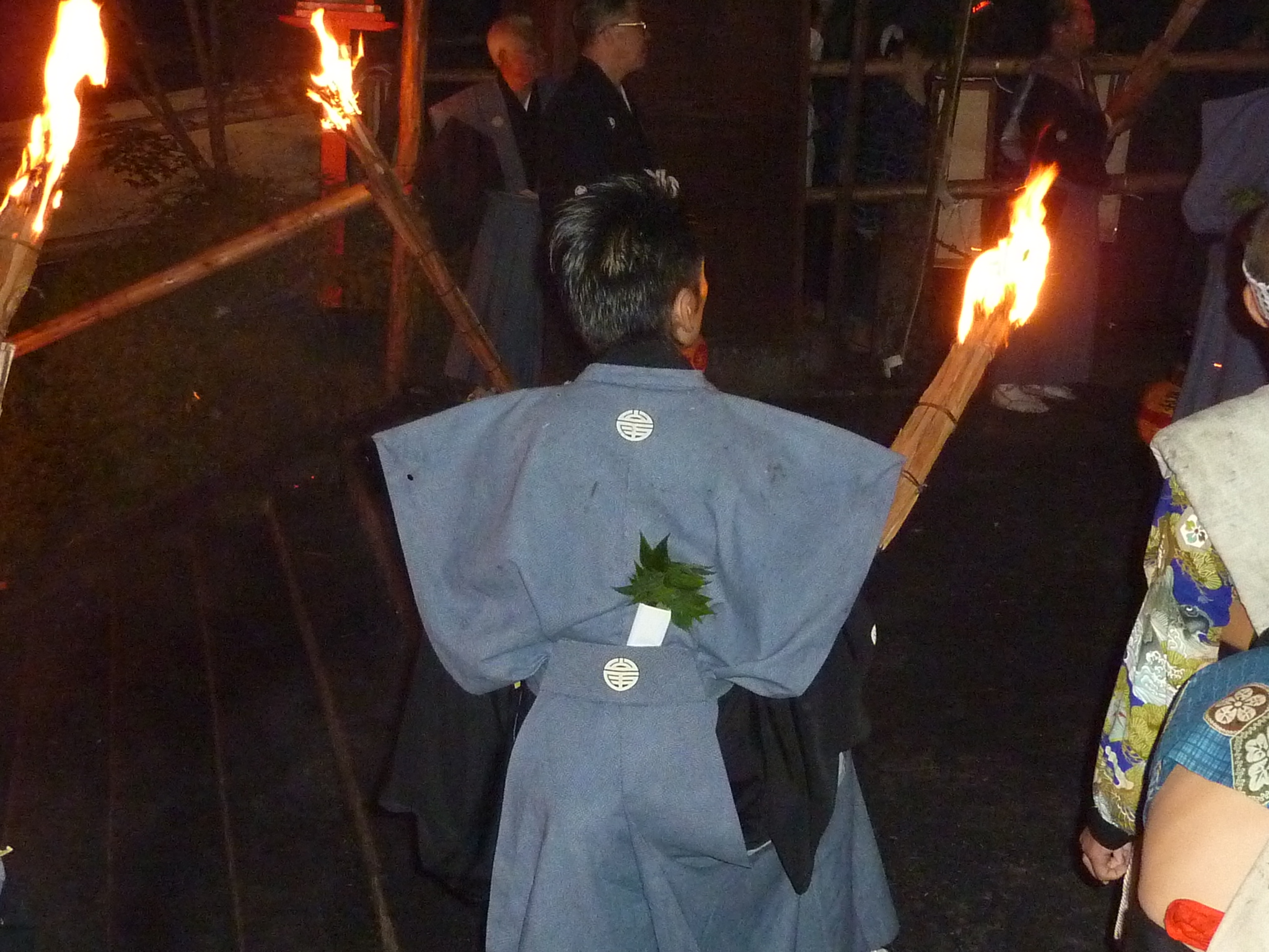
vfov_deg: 30.3
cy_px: 476
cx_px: 634
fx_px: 1760
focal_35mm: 48
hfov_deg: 39.7
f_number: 3.3
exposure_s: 1/30
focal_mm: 4.4
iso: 500
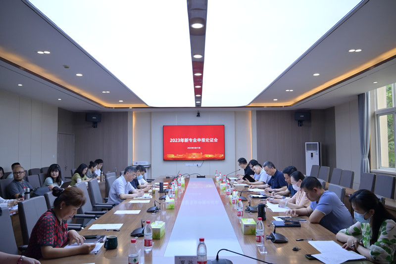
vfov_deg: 43.6
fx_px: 330
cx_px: 198
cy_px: 132
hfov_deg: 61.9
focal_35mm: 30
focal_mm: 30
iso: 800
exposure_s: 1/320
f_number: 4
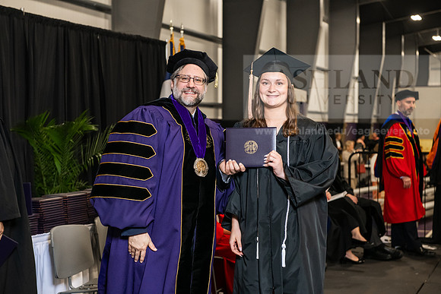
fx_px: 858
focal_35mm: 70
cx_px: 220
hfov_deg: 28.8
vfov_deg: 19.5
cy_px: 147
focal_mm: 70
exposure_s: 1/200
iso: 2500
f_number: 5
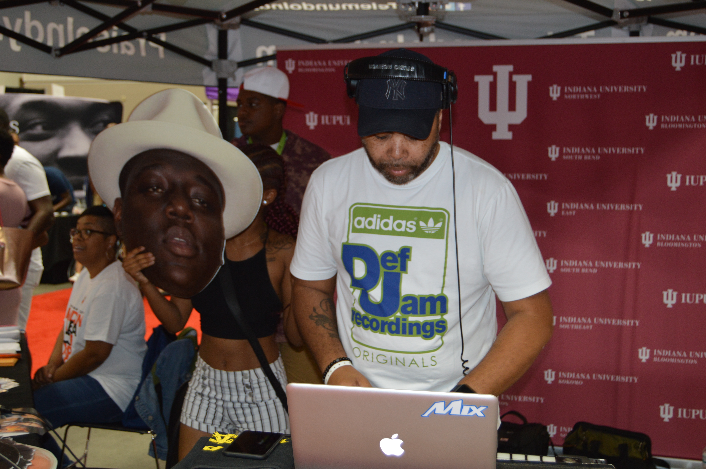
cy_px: 234
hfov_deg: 38.9
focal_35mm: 51
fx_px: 999
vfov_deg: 26.4
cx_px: 353
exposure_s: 1/60
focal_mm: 34
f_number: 4.5
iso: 640
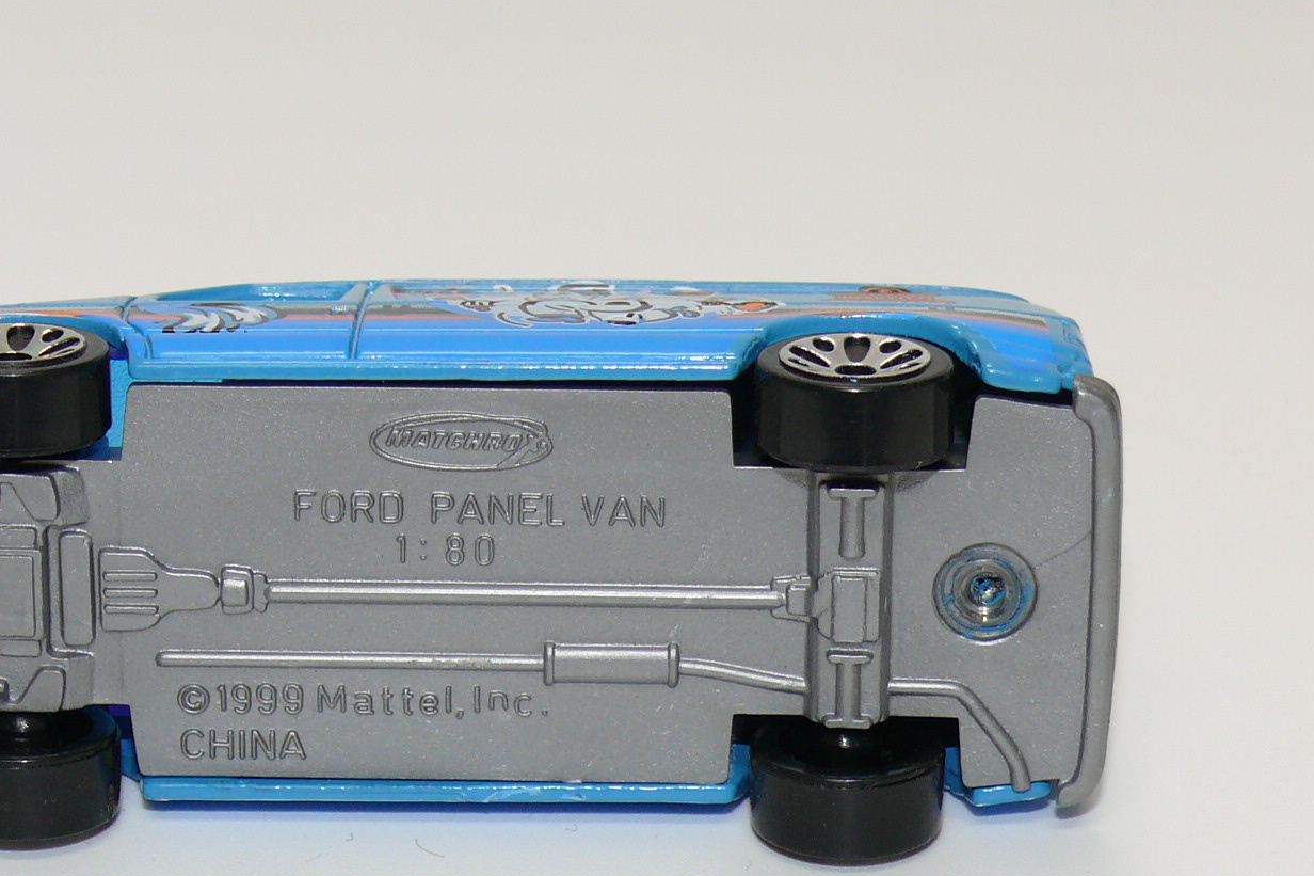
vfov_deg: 10.5
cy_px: 513
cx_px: 512
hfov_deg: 15.6
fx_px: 4781
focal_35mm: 131
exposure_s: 1/30
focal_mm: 13.1
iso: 100
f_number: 4
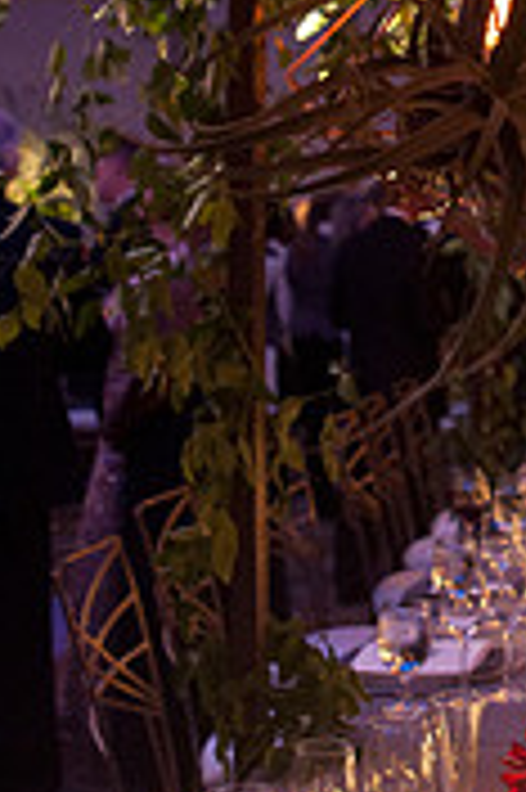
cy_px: 180
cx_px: 632
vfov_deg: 21.9
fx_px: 2020
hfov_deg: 14.4
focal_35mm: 92
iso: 1000
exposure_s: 1/30
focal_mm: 24
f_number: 3.5
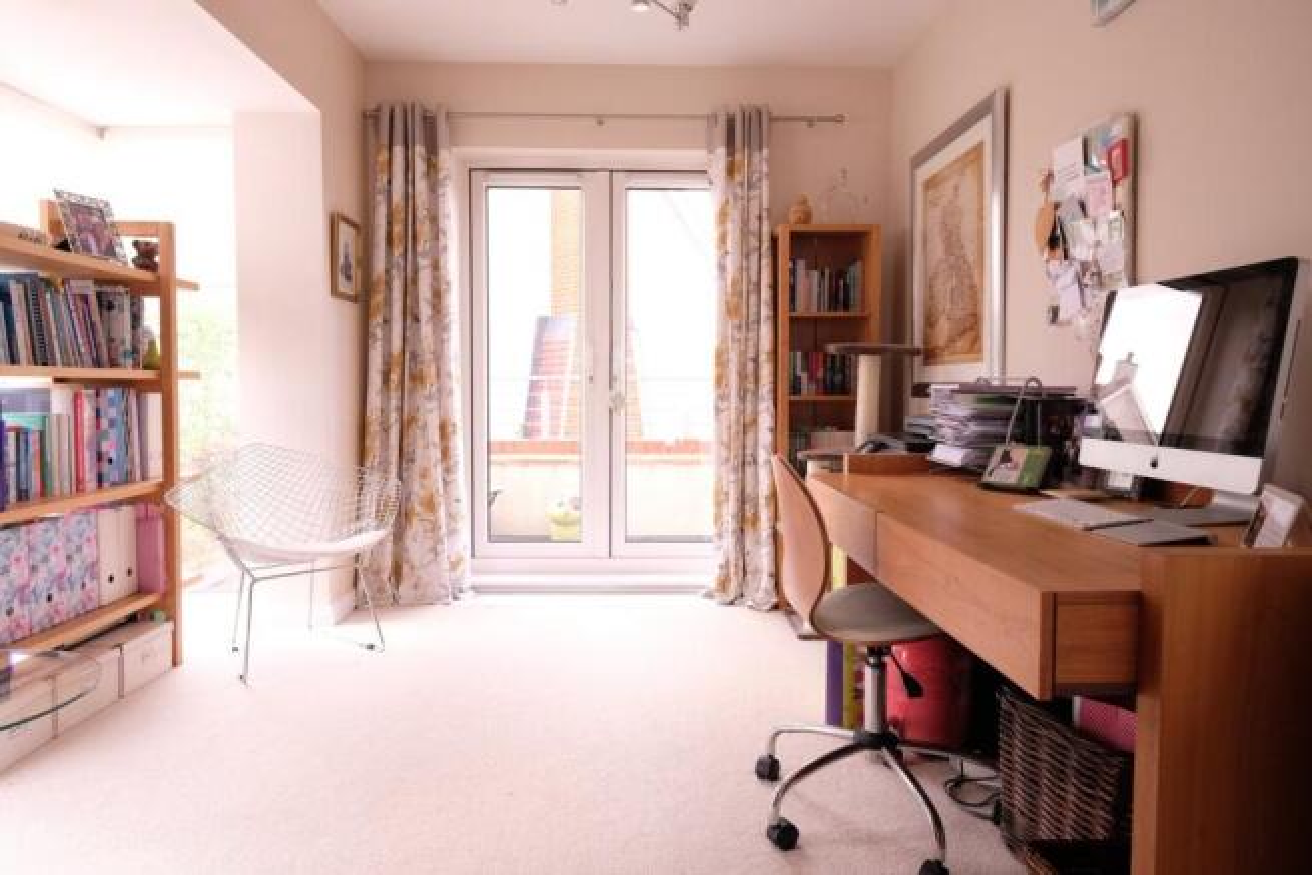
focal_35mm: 23
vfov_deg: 55.1
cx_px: 656
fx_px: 838
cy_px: 438
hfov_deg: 76.1
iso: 1600
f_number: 5.6
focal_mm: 15.1
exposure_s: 1/240
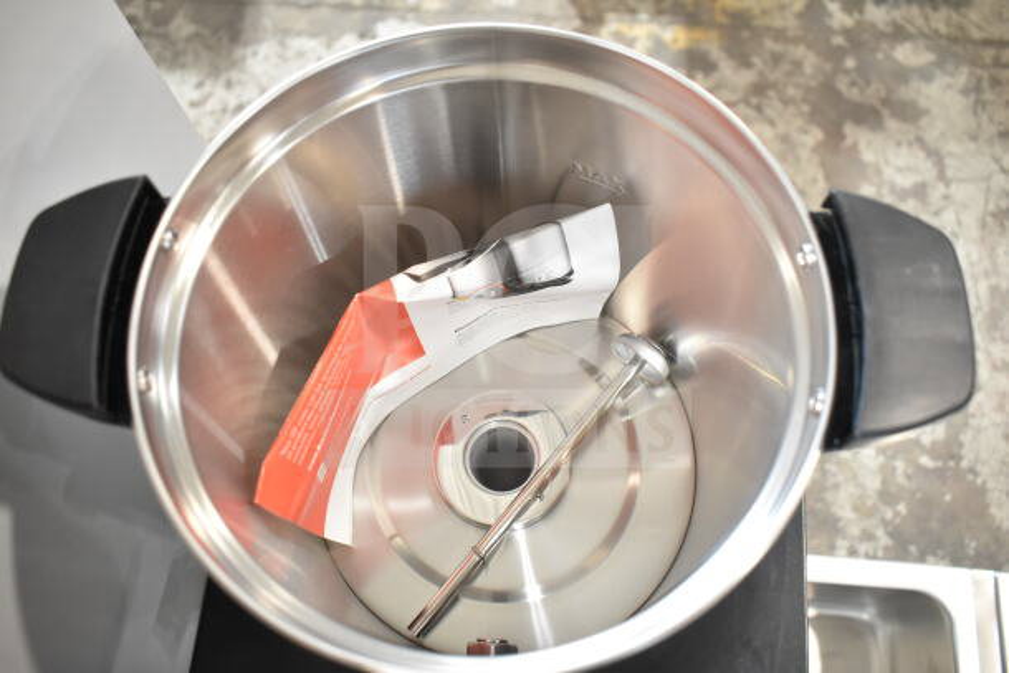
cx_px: 504
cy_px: 336
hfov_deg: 57.2
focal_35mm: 33
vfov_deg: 40.0
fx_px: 925
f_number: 4
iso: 1600
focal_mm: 22
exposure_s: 1/60
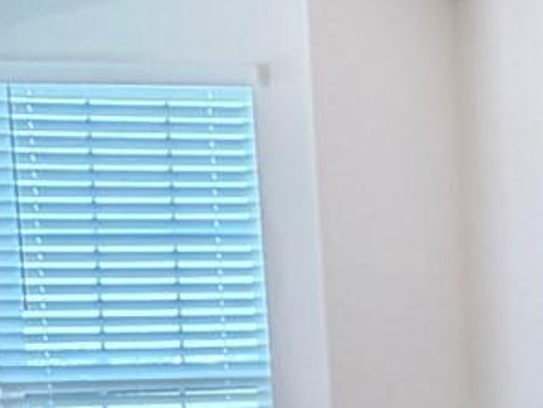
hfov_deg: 17.3
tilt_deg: -4.2
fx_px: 1522
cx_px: 914
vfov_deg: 14.8
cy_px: 472
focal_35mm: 97
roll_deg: +2.4
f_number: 2.2
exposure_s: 1/120
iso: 200
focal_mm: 2.22
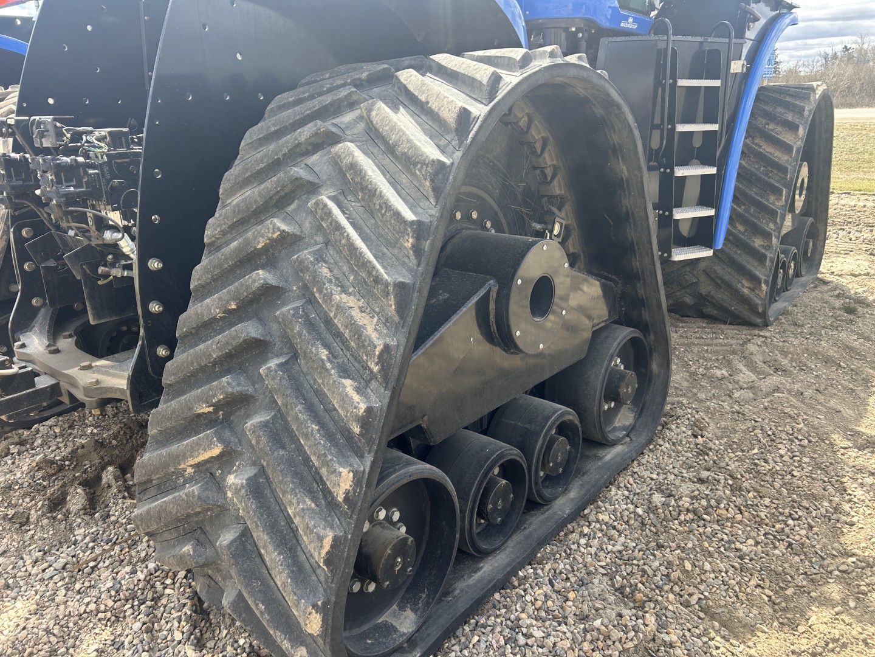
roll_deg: +2.2
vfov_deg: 53.1
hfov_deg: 67.3
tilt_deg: -16.5
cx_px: 438
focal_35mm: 26
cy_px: 328
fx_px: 657
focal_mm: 5.7
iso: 50
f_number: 1.5
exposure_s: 1/840
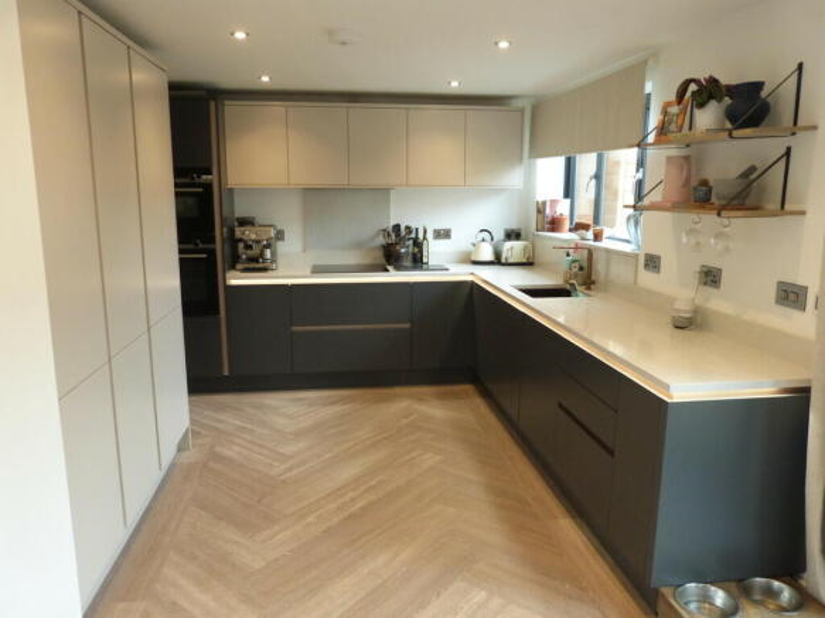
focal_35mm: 25
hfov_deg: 69.4
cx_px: 412
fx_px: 596
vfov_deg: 54.9
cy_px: 309
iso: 250
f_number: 2.8
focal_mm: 4.5
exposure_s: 1/60
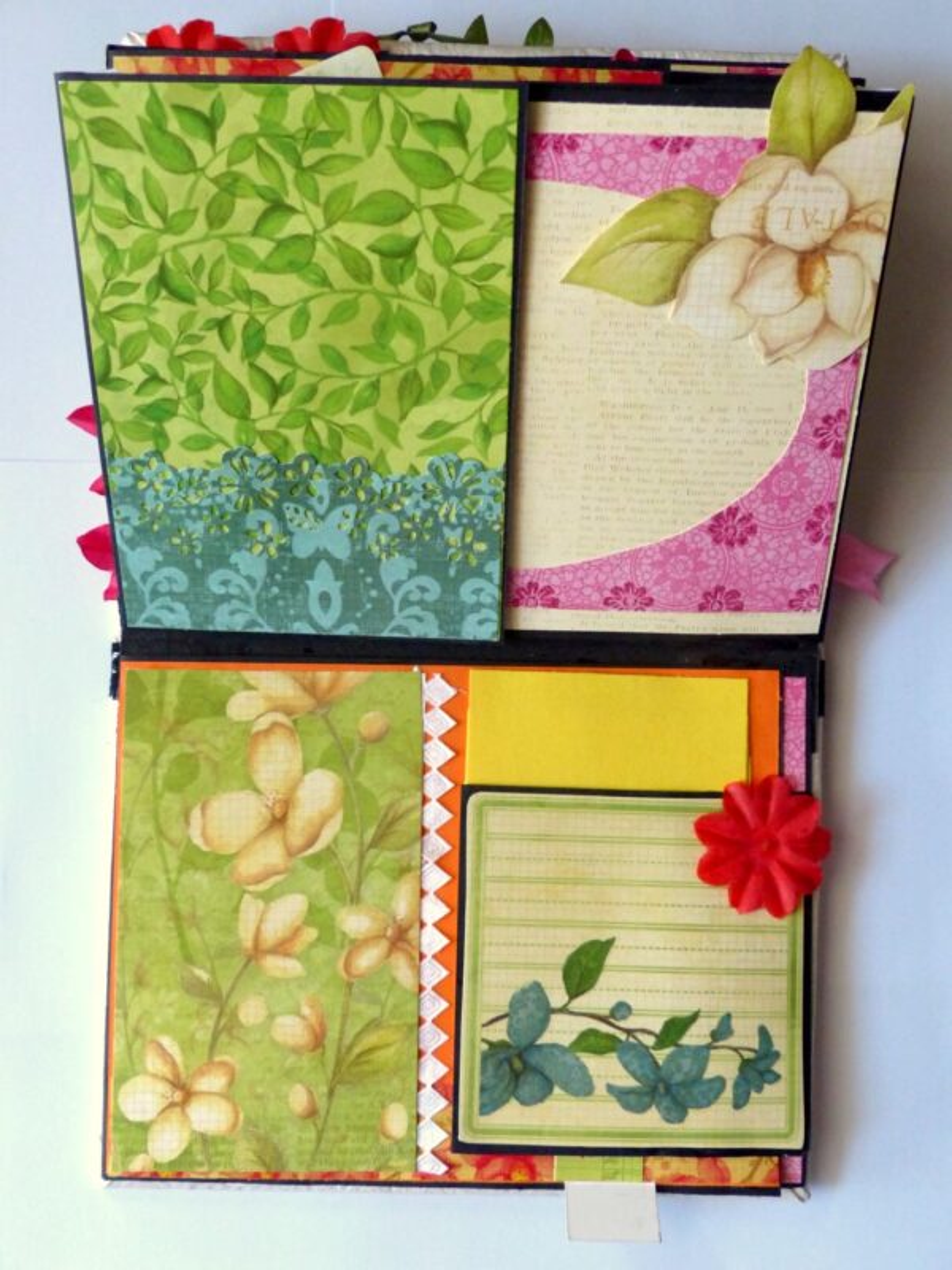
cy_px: 635
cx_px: 476
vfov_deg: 54.0
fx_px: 1247
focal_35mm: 34
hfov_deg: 41.8
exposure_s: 1/250
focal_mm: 6.2
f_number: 3.2
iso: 400
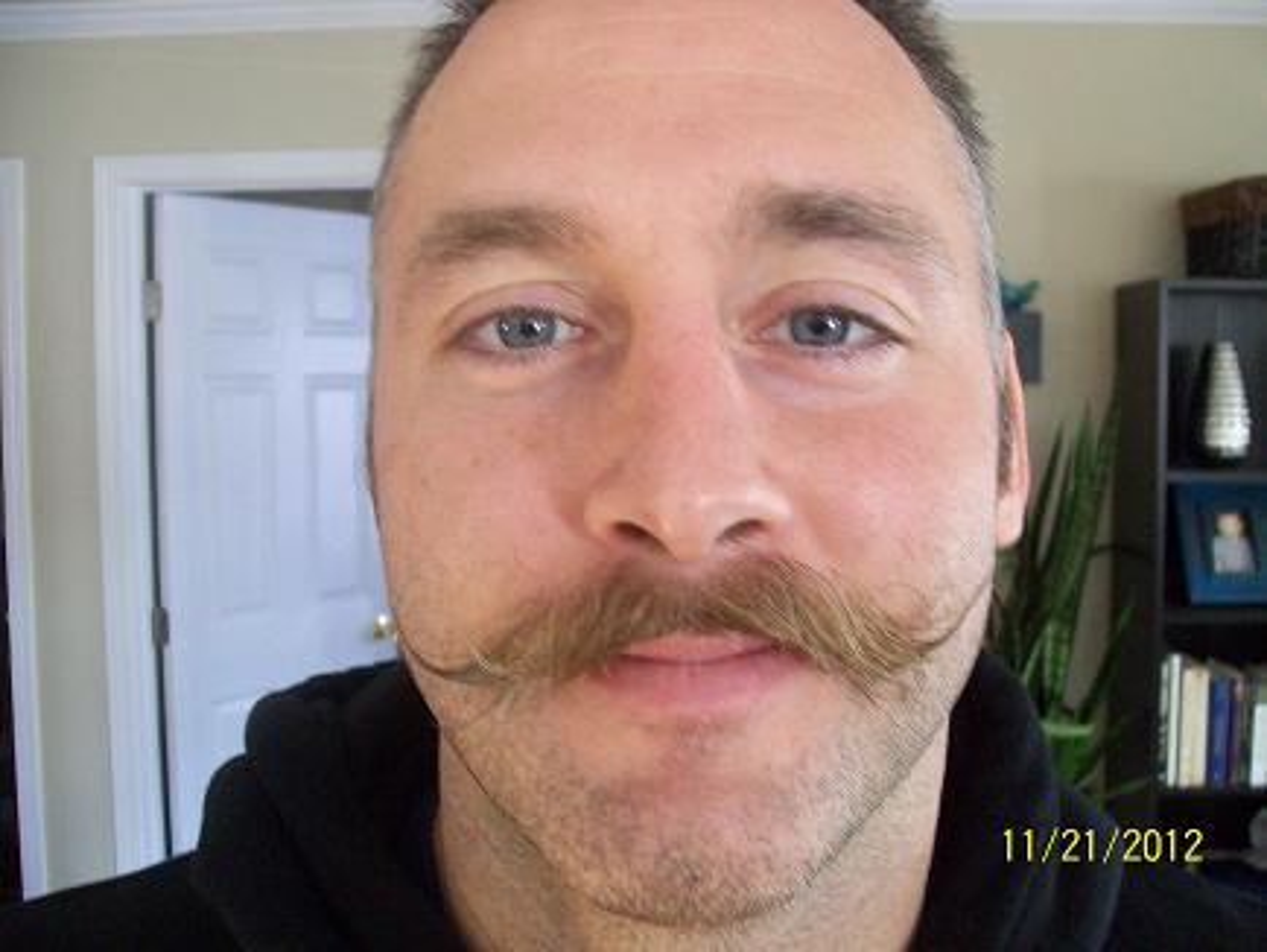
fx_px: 1318
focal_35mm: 36
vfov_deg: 39.7
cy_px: 476
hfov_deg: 51.3
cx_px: 634
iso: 200
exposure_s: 1/8
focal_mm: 6
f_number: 2.7
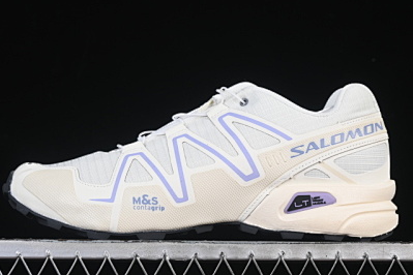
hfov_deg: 21.7
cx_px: 209
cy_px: 135
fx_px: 1078
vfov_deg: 14.6
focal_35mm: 94
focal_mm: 50
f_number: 8
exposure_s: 1/80
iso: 160
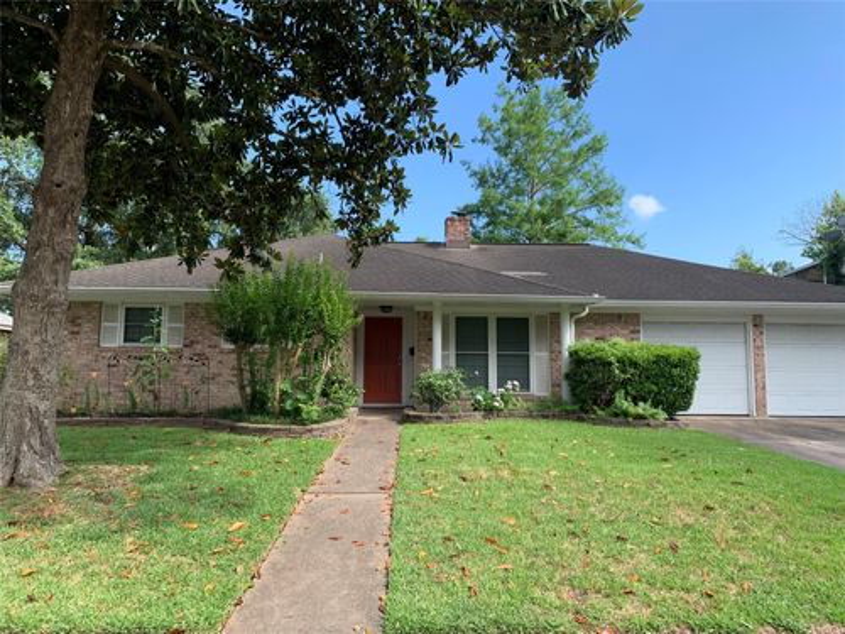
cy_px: 317
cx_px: 422
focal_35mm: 26
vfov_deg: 53.1
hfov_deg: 67.3
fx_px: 635
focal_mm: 4.25
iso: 25
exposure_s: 1/701
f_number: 1.8
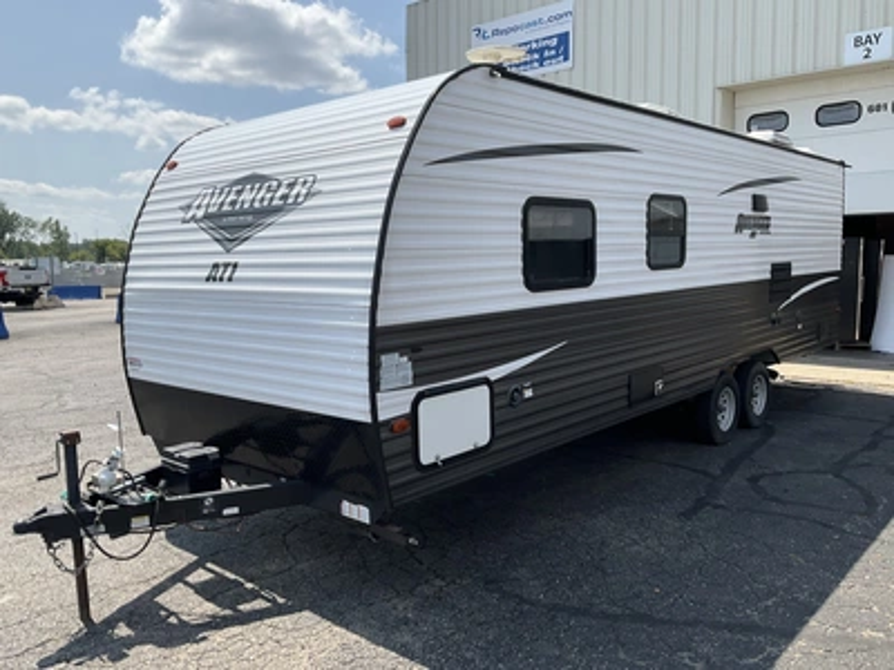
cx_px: 447
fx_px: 749
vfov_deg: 48.2
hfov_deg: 61.7
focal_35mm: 29
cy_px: 335
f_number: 1.8
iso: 25
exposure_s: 1/1984
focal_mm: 3
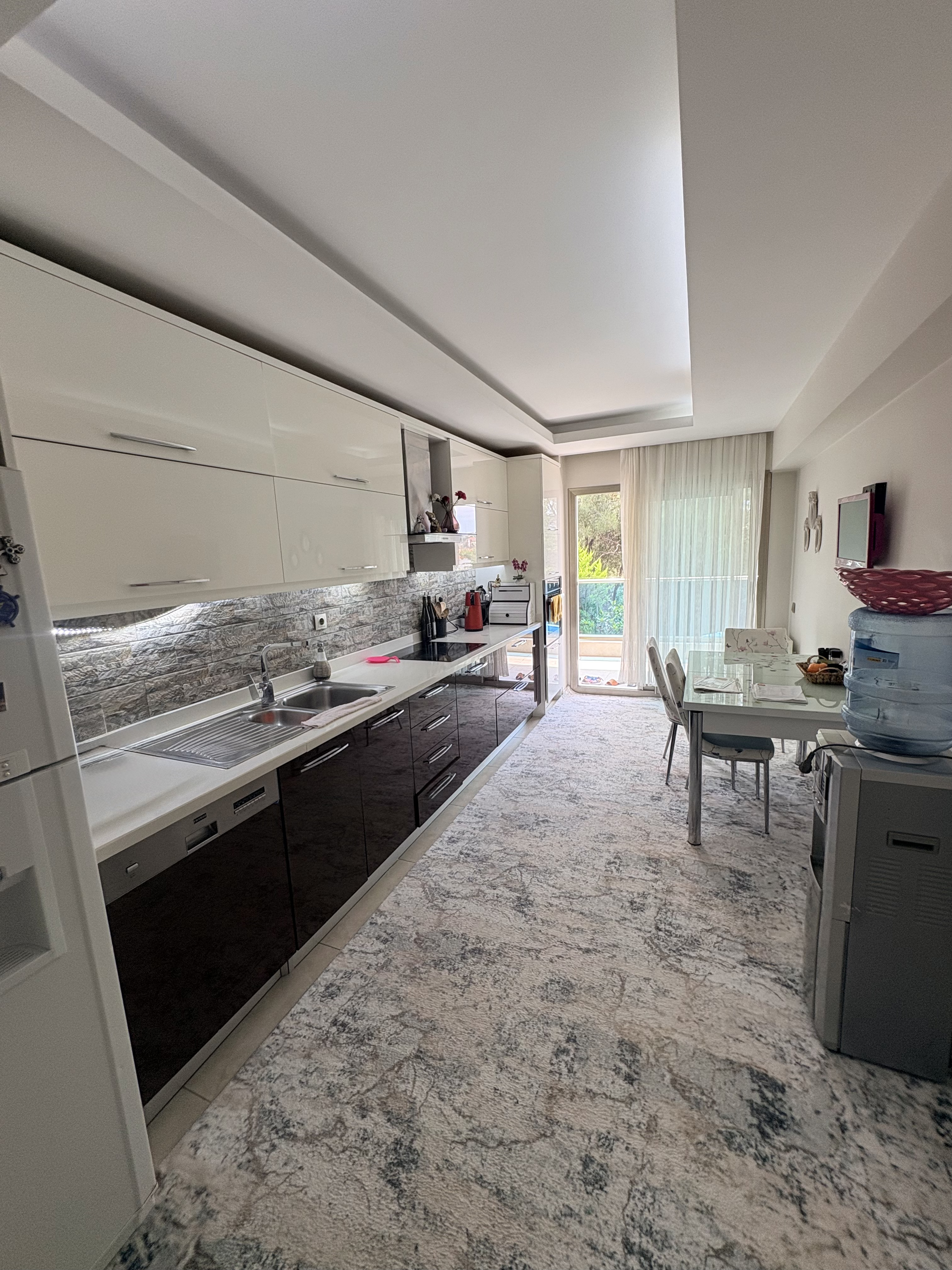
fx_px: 513
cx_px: 476
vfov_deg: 102.1
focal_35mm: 14
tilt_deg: -8.9
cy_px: 635
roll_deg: +2.0
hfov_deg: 85.7
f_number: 2.2
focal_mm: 2.22
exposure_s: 1/99
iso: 50
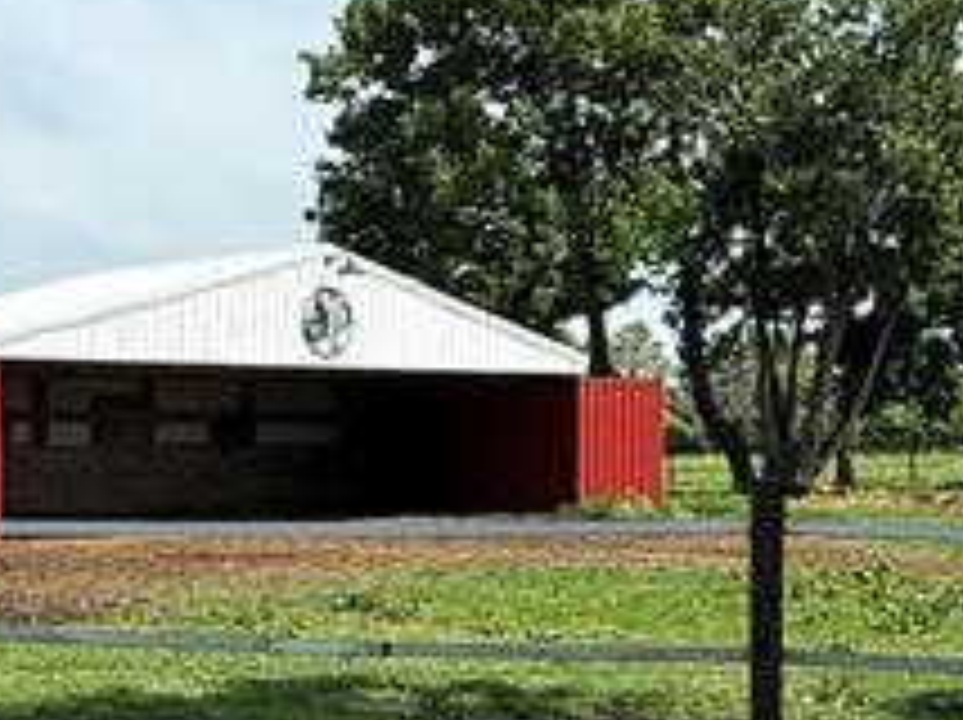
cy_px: 508
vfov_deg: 21.8
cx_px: 148
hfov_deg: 28.2
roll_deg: +1.6
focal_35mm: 67
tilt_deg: +0.1
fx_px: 1862
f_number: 2.2
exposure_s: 1/2165
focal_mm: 2.22
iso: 50
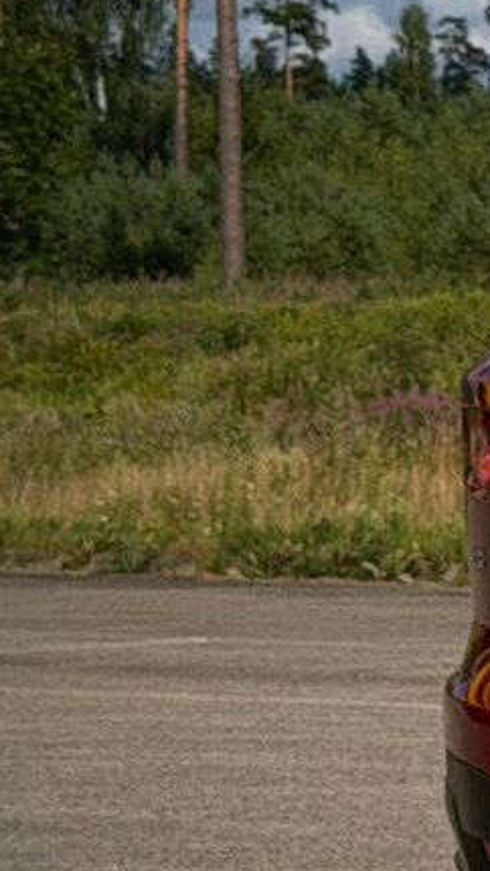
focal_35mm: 237
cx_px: 1907
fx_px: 5472
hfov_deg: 4.7
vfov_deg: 9.1
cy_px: 511
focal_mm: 6.76
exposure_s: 1/5208
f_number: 1.78
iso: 64
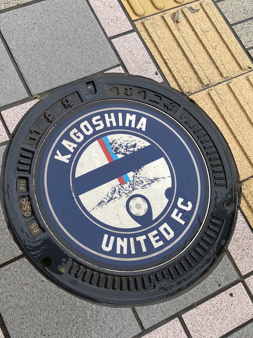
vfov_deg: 42.9
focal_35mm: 44
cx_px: 105
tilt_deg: -67.8
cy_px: 166
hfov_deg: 32.8
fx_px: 429
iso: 64
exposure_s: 1/121
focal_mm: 4.25
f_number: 1.8
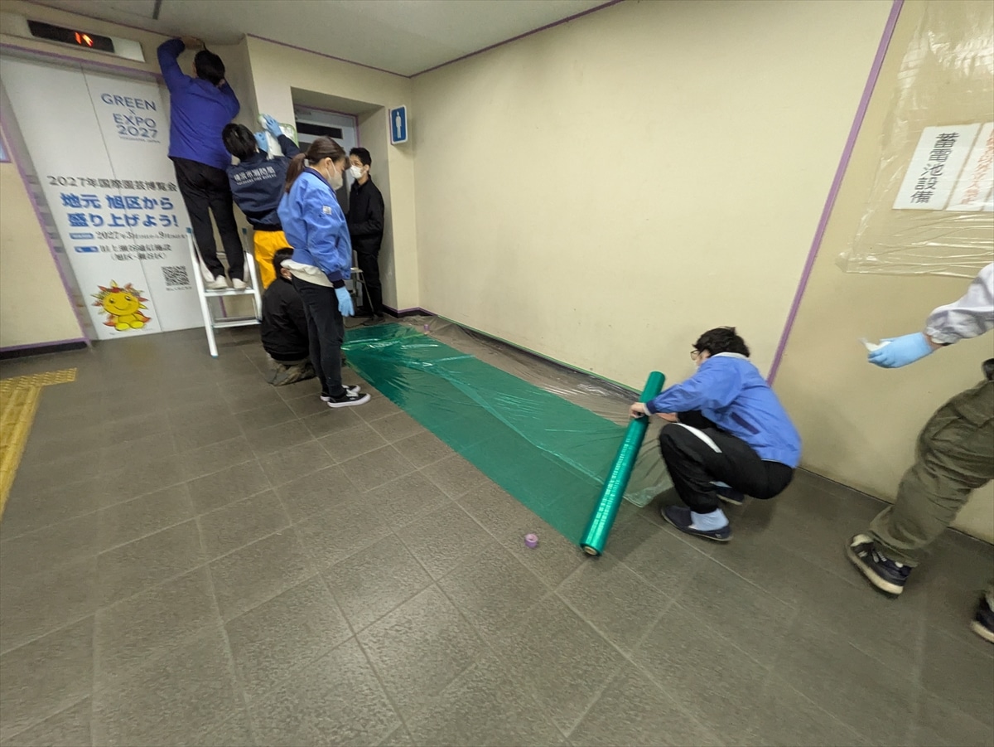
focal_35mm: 14
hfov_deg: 102.0
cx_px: 497
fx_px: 402
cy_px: 374
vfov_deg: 85.7
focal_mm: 1.83
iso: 576
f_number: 2.2
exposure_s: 1/33.3
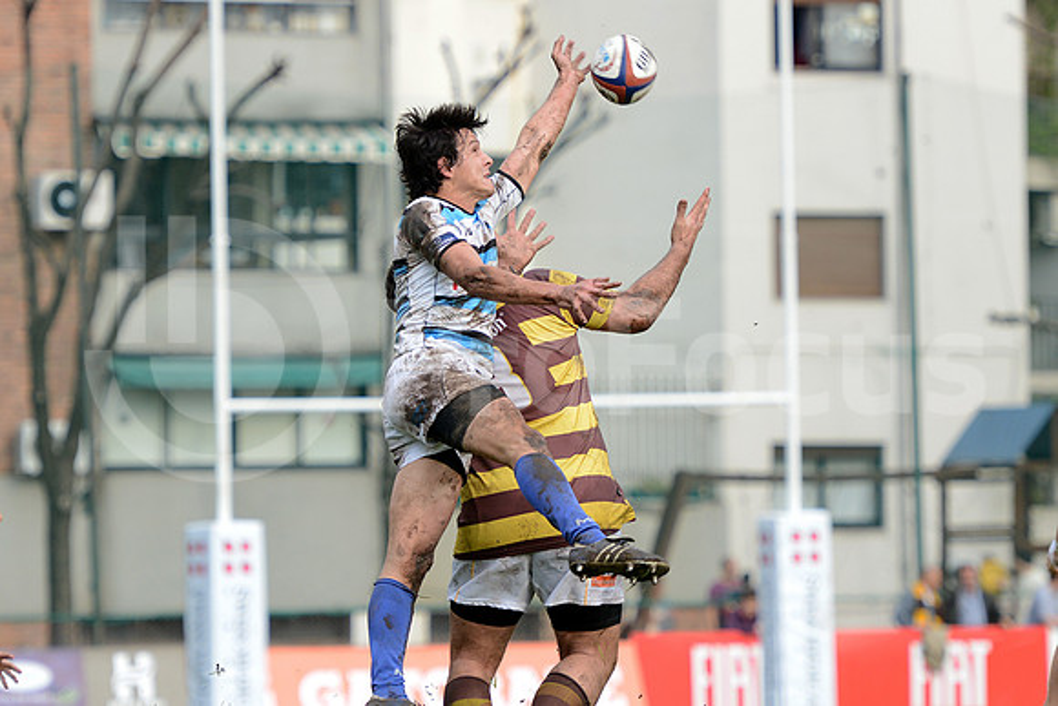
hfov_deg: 9.8
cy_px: 353
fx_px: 6173
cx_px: 529
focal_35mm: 210
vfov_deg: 6.5
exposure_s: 1/1000
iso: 500
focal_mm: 210
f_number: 4
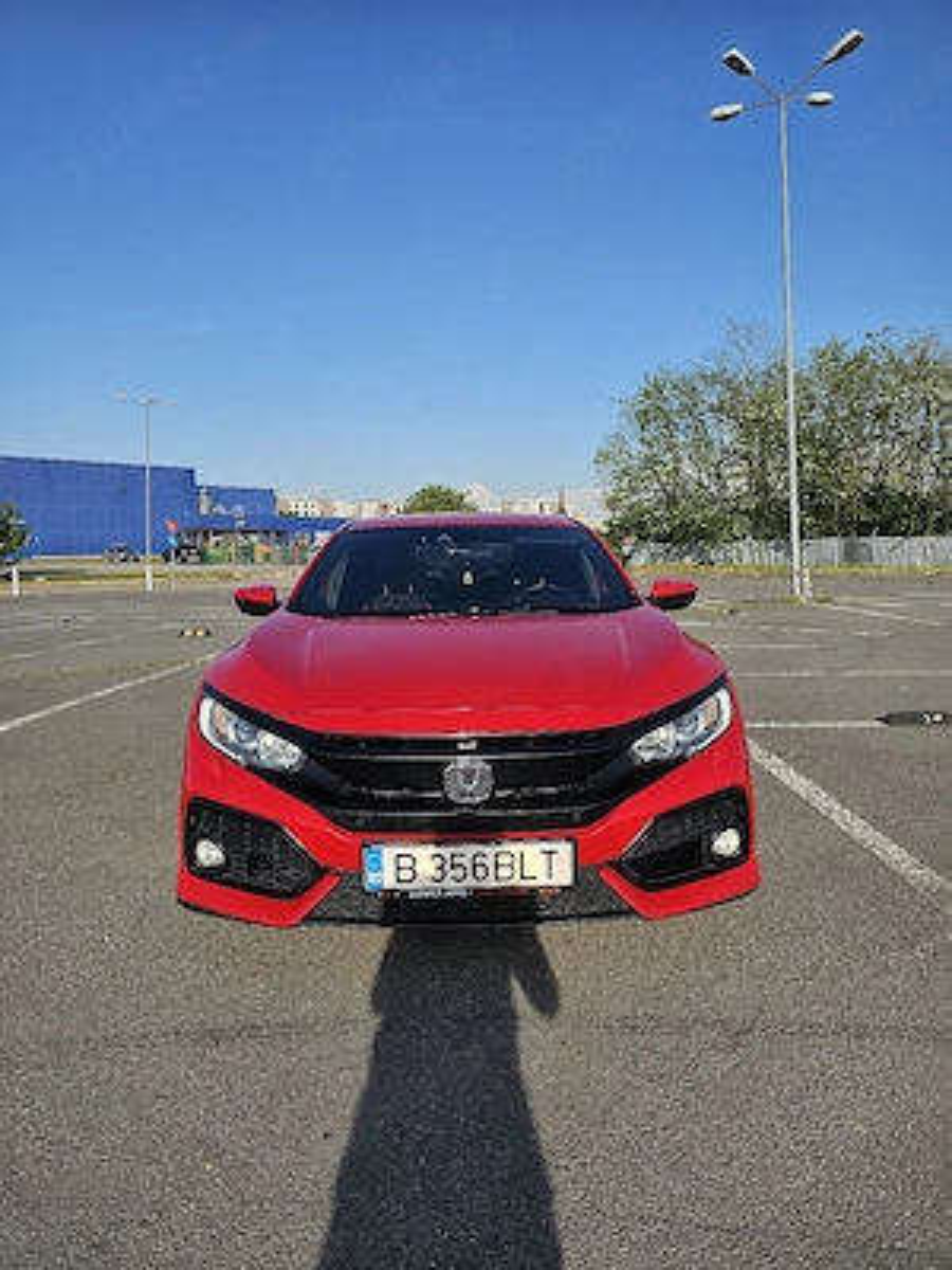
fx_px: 843
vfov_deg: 73.9
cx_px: 476
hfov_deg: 58.9
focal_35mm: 23
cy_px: 635
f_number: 1.7
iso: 20
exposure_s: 1/1250
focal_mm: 6.3
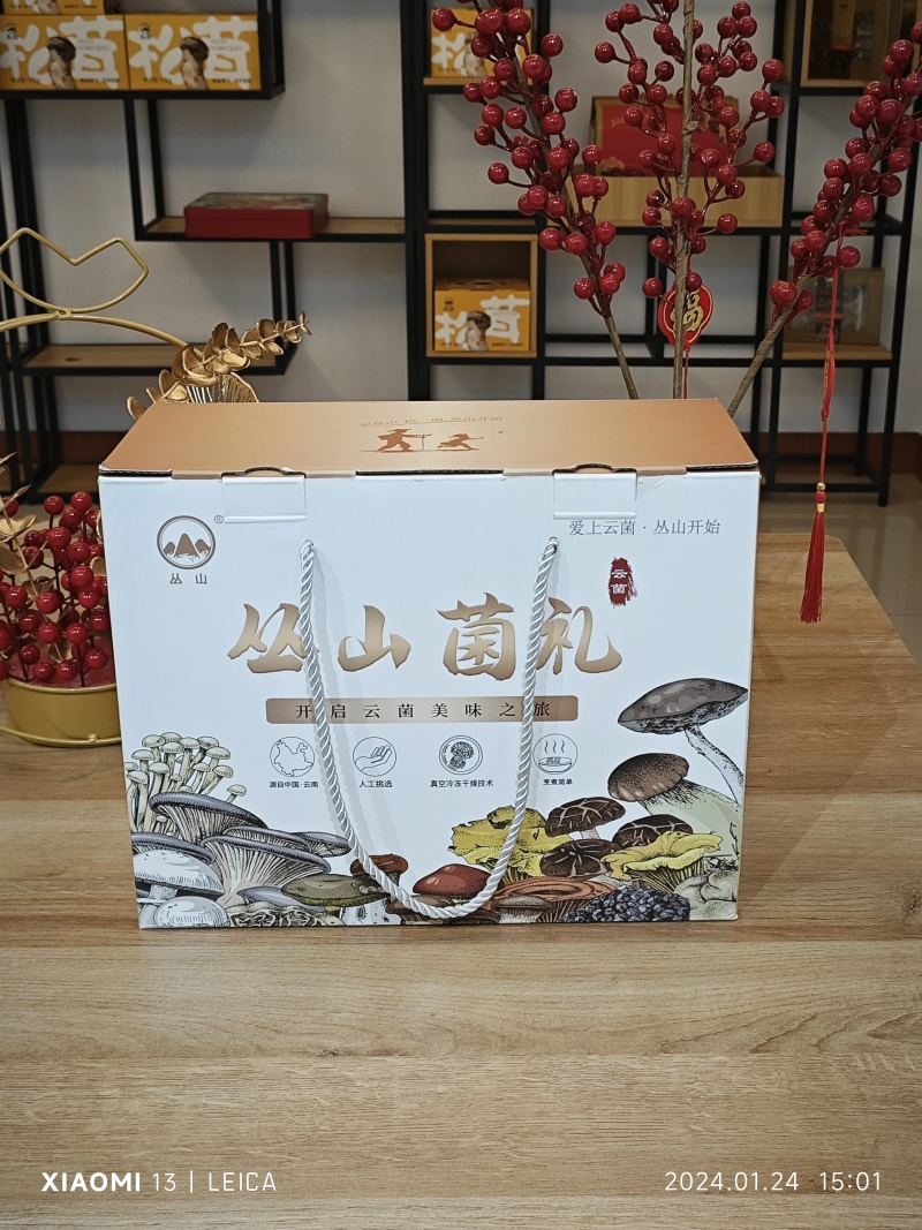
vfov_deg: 73.9
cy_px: 615
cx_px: 461
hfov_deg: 58.9
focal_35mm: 23
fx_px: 817
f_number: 1.8
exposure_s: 1/100
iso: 250
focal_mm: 5.43
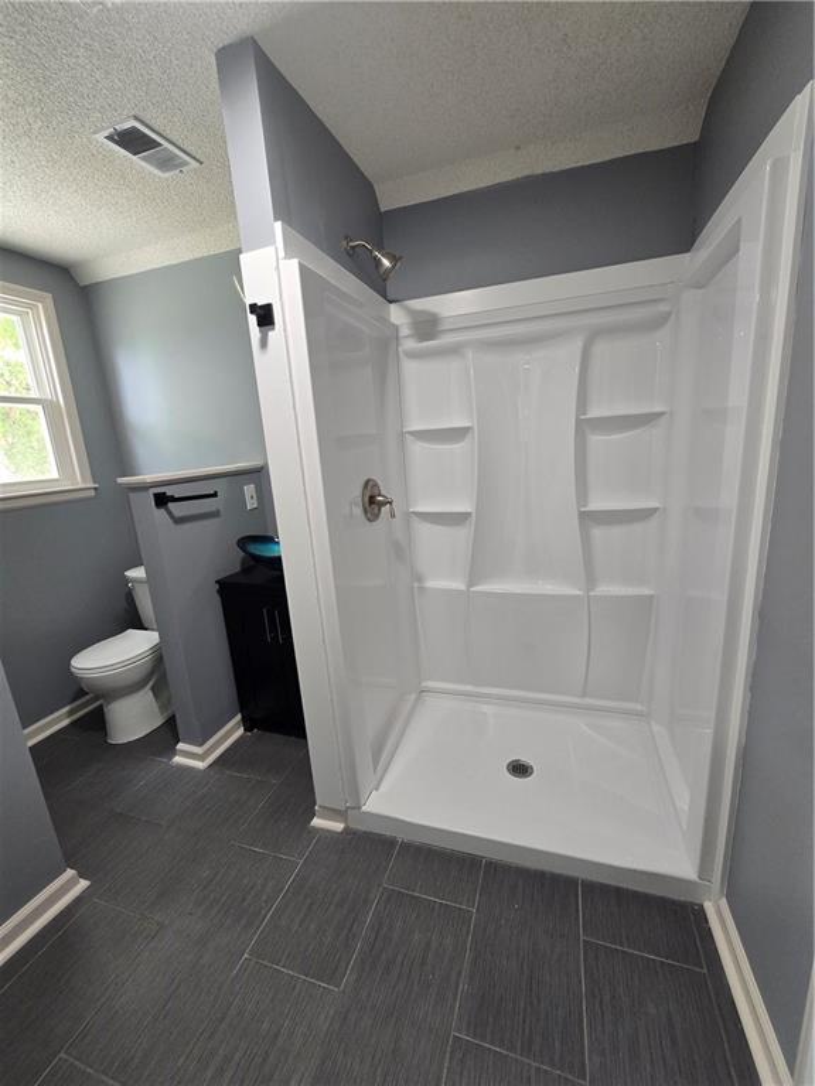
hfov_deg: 89.9
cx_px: 408
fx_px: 408
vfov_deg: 106.2
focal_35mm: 13
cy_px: 543
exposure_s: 1/60
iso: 250
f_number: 2.2
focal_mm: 2.2
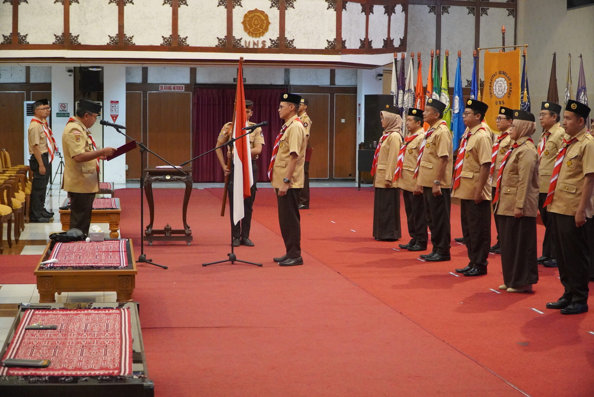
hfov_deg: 36.9
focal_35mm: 54
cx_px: 297
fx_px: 891
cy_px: 198
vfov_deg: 25.1
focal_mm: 36
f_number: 4
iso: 6400
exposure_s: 1/160
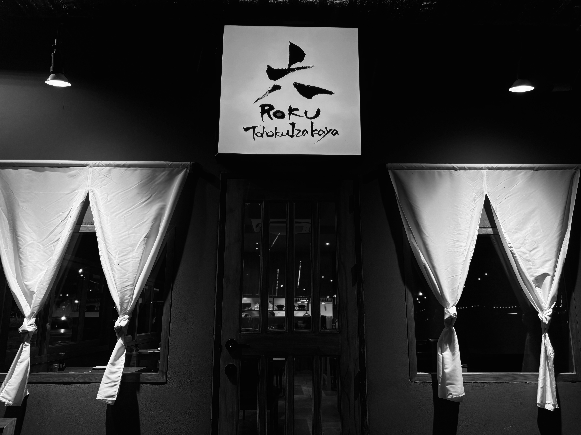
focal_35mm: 26
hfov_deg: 67.3
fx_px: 436
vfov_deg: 53.1
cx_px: 290
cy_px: 218
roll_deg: -0.6
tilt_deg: +11.3
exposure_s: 1/100
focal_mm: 5.96
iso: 50
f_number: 1.6
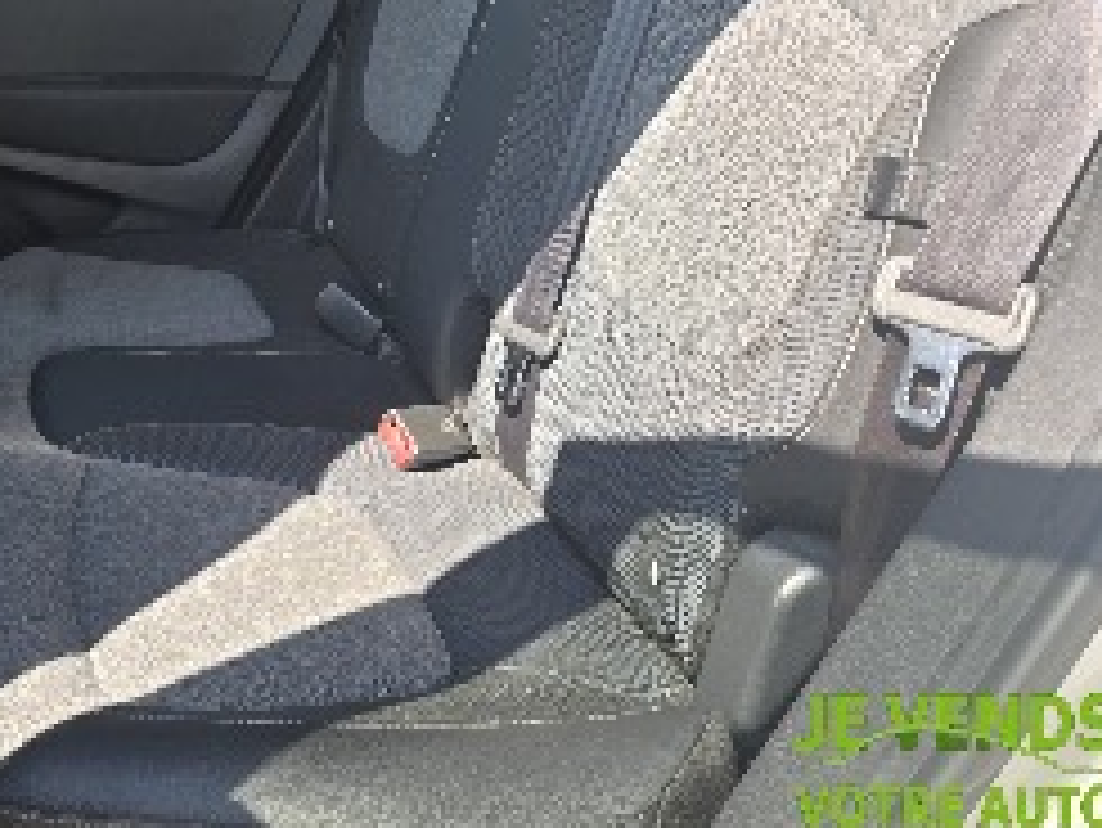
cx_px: 207
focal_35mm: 39
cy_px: 162
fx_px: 1242
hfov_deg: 45.2
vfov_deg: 35.6
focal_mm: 6.3
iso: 20
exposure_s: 1/180
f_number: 1.7
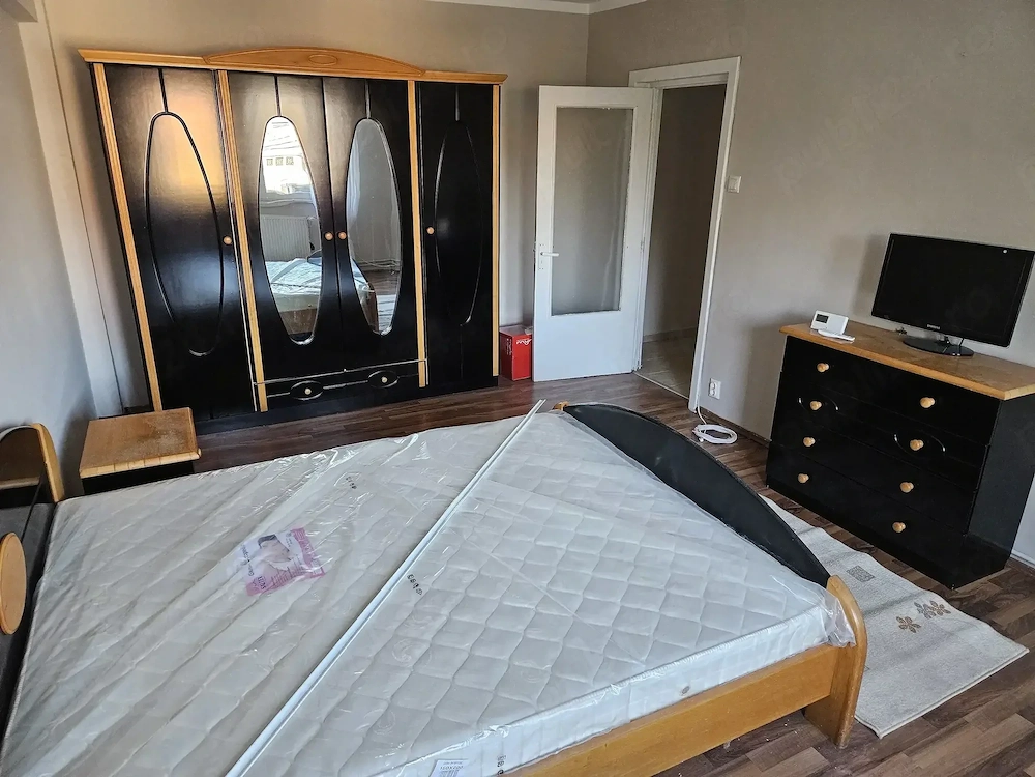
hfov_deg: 73.9
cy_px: 388
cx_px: 518
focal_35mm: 23
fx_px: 688
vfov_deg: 58.9
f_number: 1.8
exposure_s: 1/100
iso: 500
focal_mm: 5.4
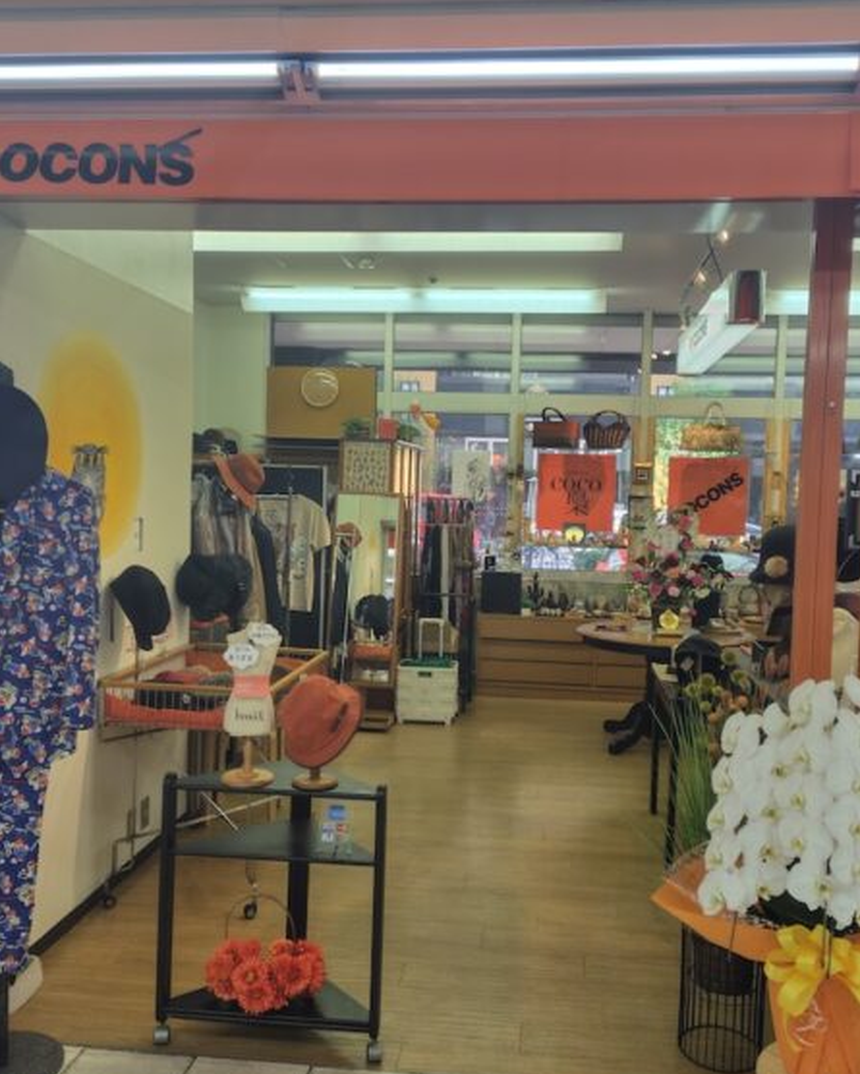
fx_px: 986
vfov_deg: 57.2
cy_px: 547
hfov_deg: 47.1
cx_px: 462
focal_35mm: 31
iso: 89
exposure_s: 1/120
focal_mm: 5.6
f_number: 1.9
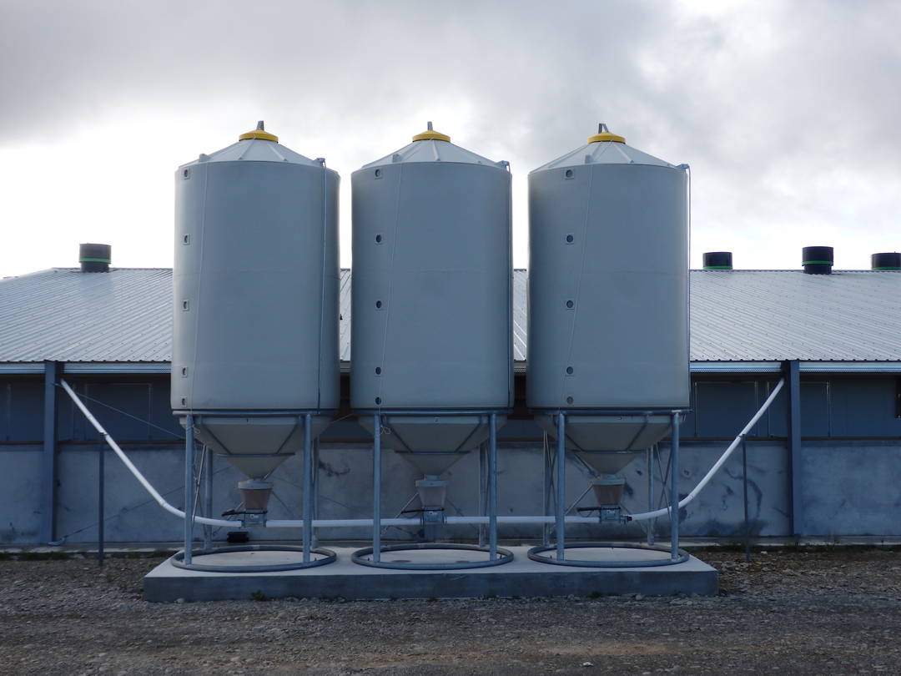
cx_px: 450
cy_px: 338
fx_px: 1171
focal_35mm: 45
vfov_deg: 32.2
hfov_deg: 42.1
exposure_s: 1/500
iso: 100
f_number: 3.8
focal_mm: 8
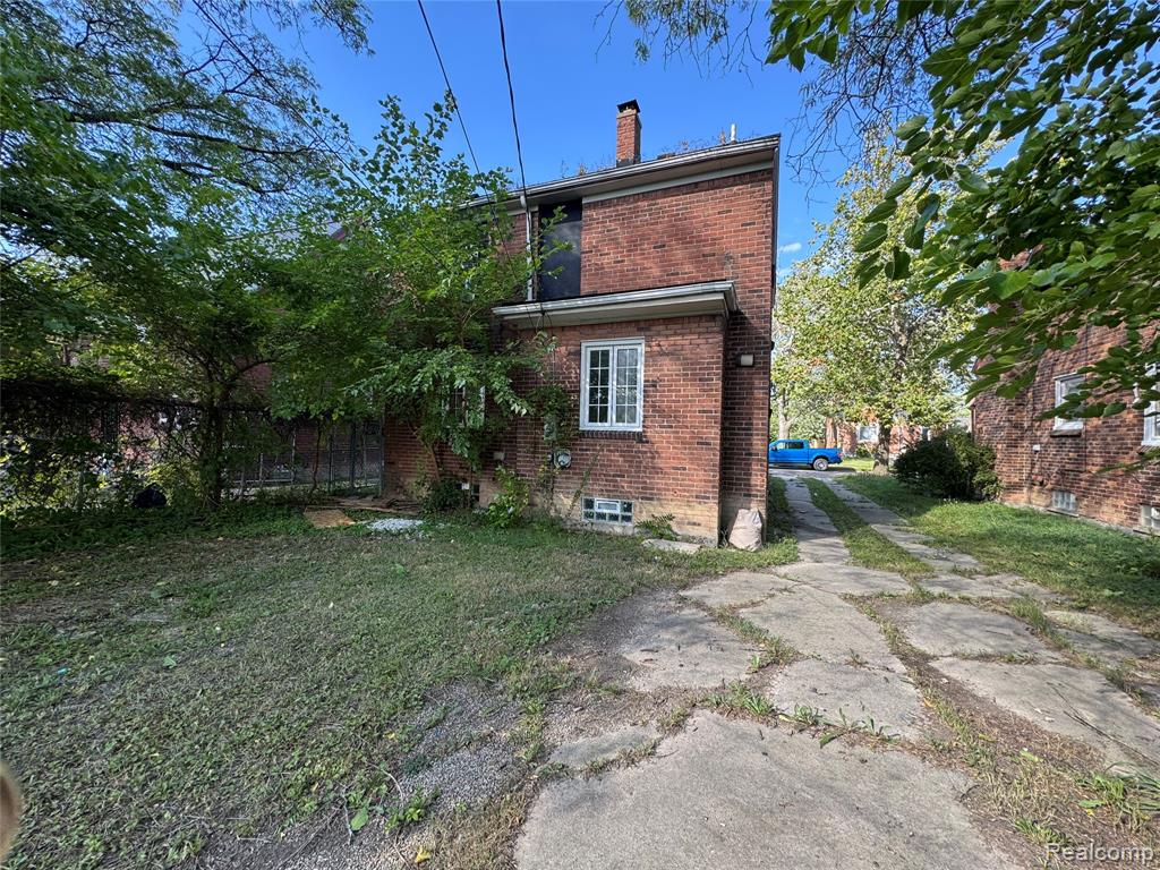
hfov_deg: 102.1
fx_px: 469
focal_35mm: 14
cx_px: 580
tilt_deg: -1.6
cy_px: 435
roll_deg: -2.5
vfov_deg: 85.7
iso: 40
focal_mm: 2.22
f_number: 2.2
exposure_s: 1/182
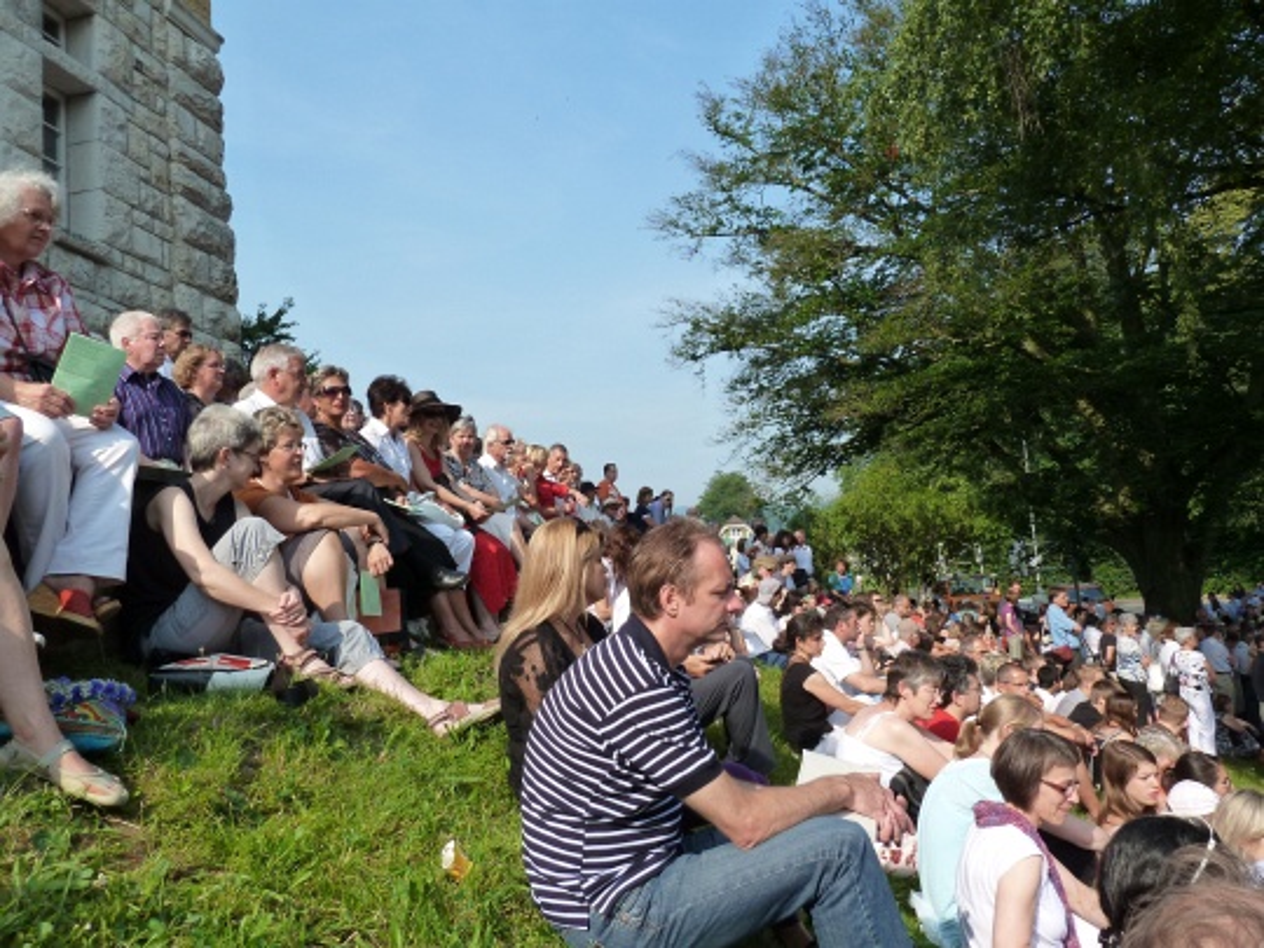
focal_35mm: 25
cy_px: 474
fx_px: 913
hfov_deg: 69.4
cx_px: 632
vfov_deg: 54.9
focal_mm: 4.1
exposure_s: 1/400
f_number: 4
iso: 125
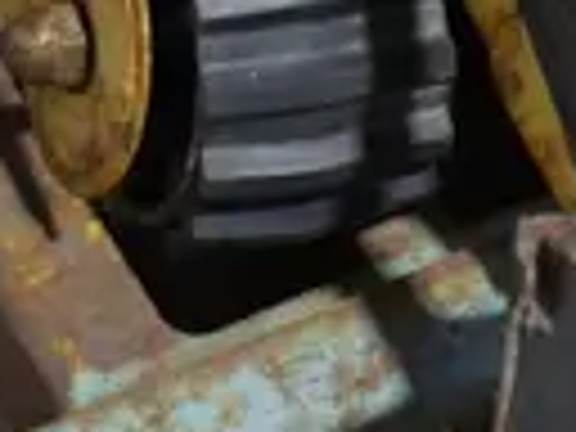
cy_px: -290
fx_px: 5042
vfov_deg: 4.9
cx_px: 1688
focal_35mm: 303
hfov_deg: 6.1
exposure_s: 1/60
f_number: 4.1
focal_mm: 19
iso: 800
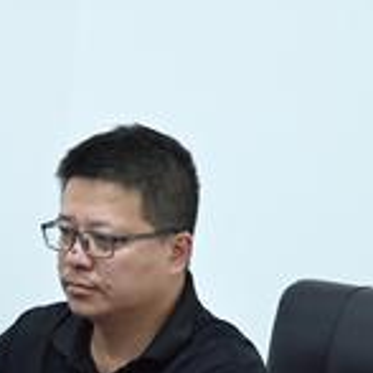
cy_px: 329
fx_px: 1378
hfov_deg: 14.7
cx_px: -129
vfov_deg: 15.3
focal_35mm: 113
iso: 6400
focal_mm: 49
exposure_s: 1/320
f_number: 7.1
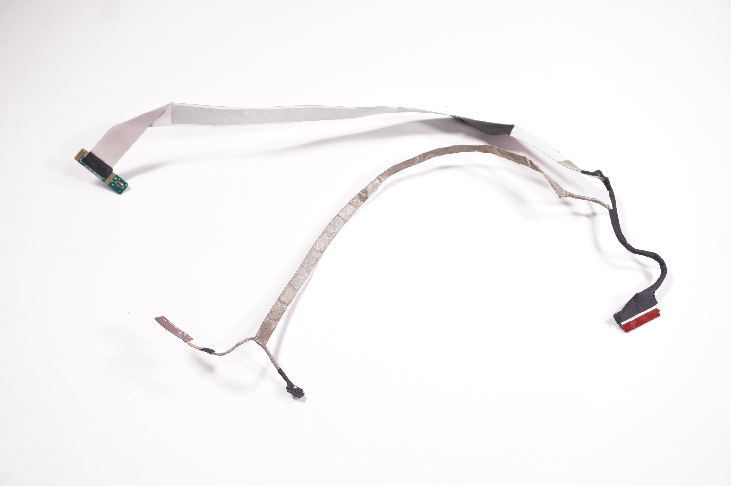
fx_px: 852
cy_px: 243
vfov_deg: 31.8
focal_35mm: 42
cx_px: 366
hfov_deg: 46.4
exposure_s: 1/100
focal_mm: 28
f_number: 5.6
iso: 500
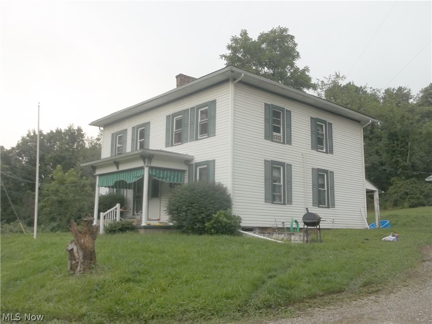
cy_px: 162
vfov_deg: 42.9
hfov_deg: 55.4
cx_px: 216
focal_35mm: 33
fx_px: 412
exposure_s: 1/100
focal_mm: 5.9
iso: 80
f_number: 8
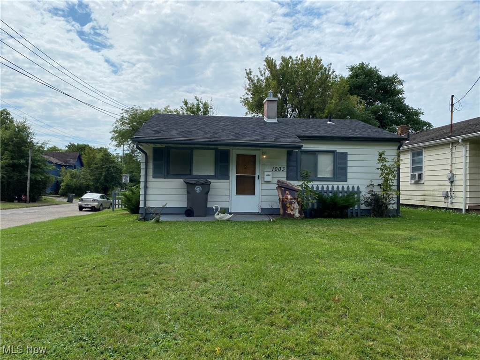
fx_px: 361
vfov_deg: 53.1
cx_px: 240
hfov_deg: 67.3
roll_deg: -0.7
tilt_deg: +1.2
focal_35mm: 26
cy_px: 180
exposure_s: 1/5495
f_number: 1.8
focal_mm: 4.25
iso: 32
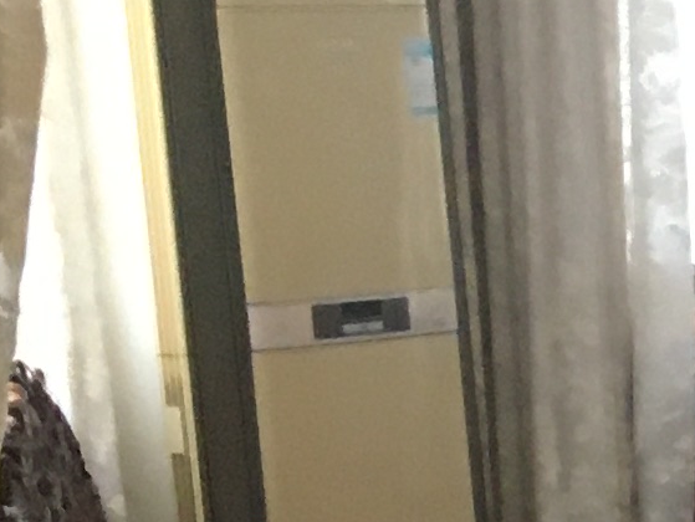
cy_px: 853
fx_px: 4199
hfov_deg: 7.9
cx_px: 2237
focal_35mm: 209
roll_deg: +1.1
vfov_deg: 7.0
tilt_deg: -8.7
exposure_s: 1/33
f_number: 2.2
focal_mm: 4.15
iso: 160
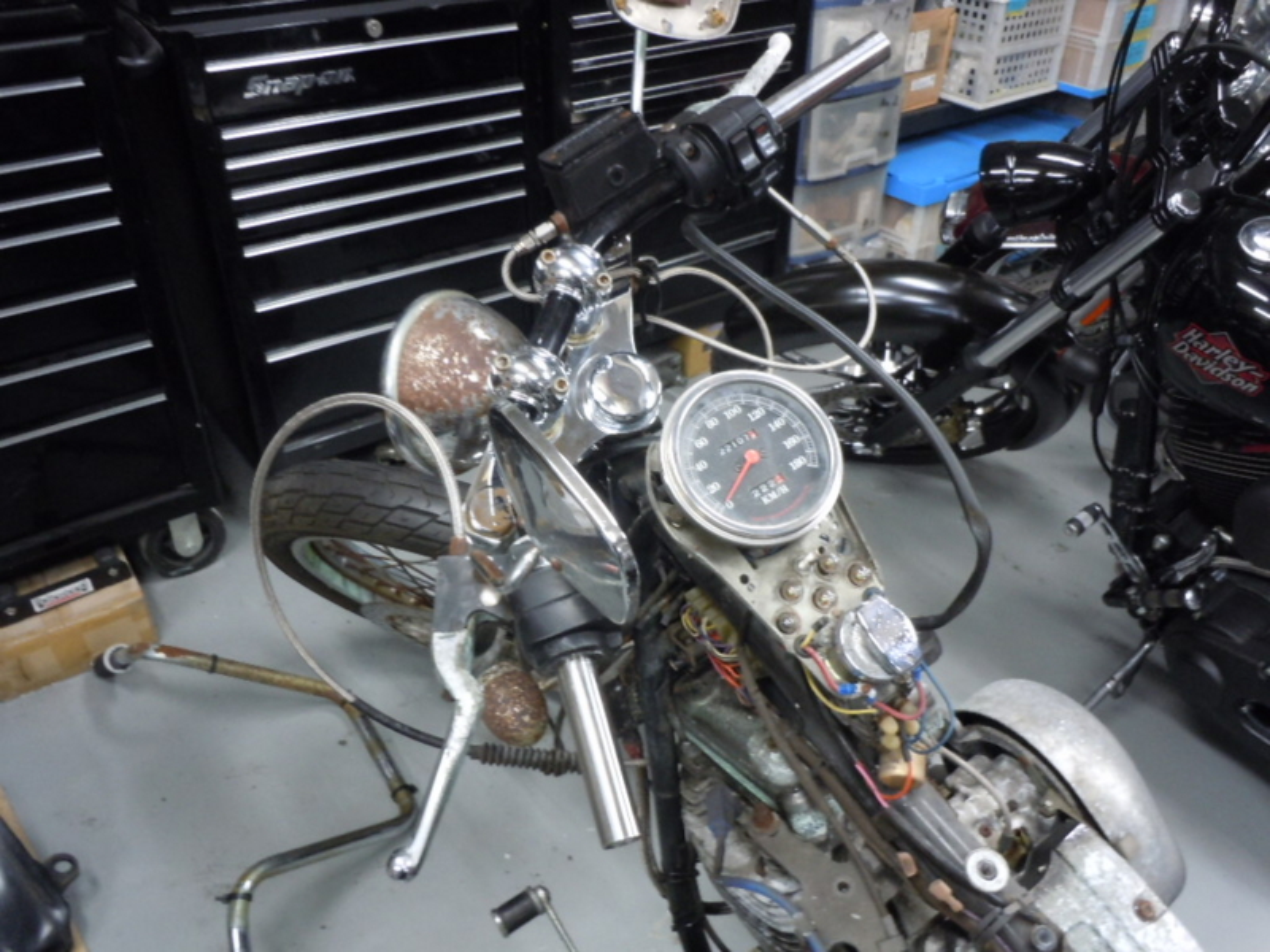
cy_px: 476
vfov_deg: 49.7
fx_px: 1027
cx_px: 635
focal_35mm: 28
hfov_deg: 63.4
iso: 400
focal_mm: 5
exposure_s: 1/15
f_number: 3.7
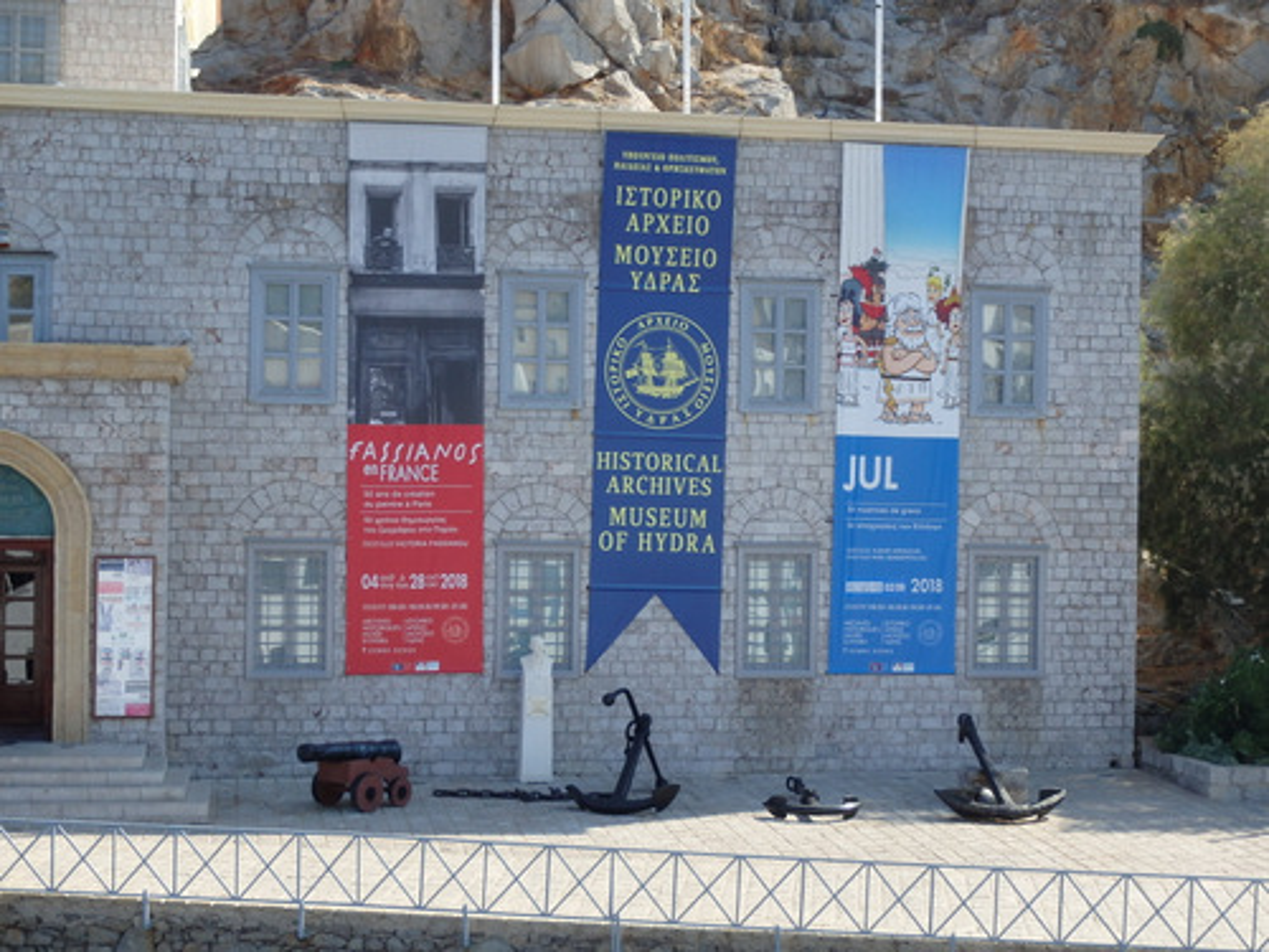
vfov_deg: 24.4
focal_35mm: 60
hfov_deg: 32.2
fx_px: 2200
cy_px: 476
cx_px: 634
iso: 125
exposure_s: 1/320
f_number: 5.3
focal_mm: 10.7
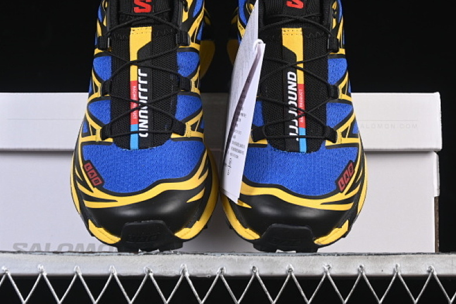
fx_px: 1317
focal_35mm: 104
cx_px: 213
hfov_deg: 19.6
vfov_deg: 13.2
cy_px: 123
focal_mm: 50
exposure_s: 1/60
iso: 160
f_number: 6.3
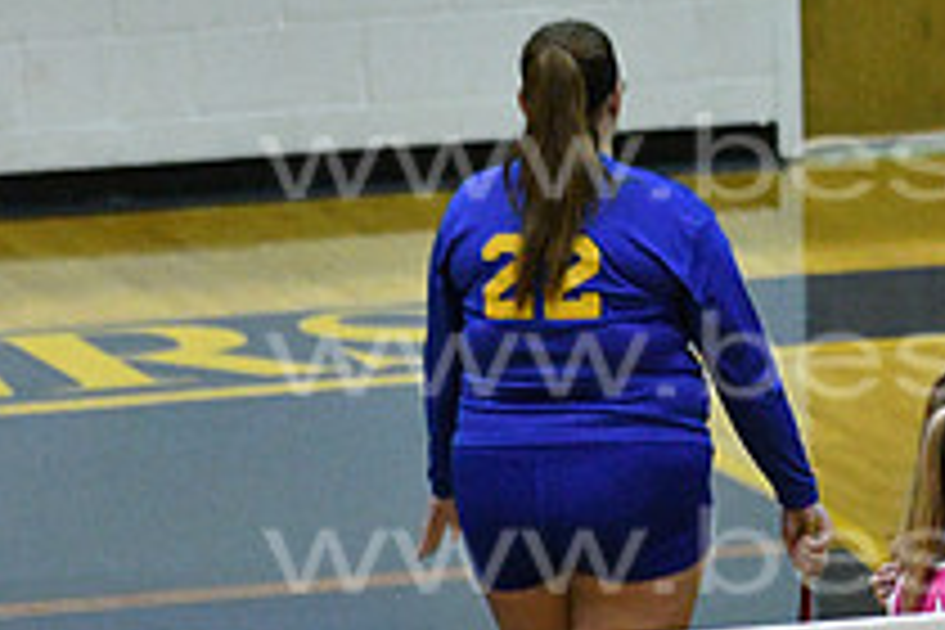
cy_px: 857
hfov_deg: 3.6
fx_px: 15198
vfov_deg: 2.4
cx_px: 1300
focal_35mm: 579
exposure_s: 1/640
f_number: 4
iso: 8000
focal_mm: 140
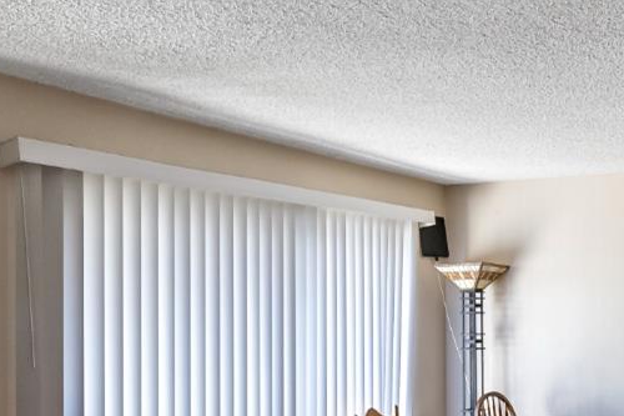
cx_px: 563
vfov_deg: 31.2
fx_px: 728
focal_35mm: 42
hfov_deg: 42.5
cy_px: 322
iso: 1250
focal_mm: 14
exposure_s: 1/160
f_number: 3.5
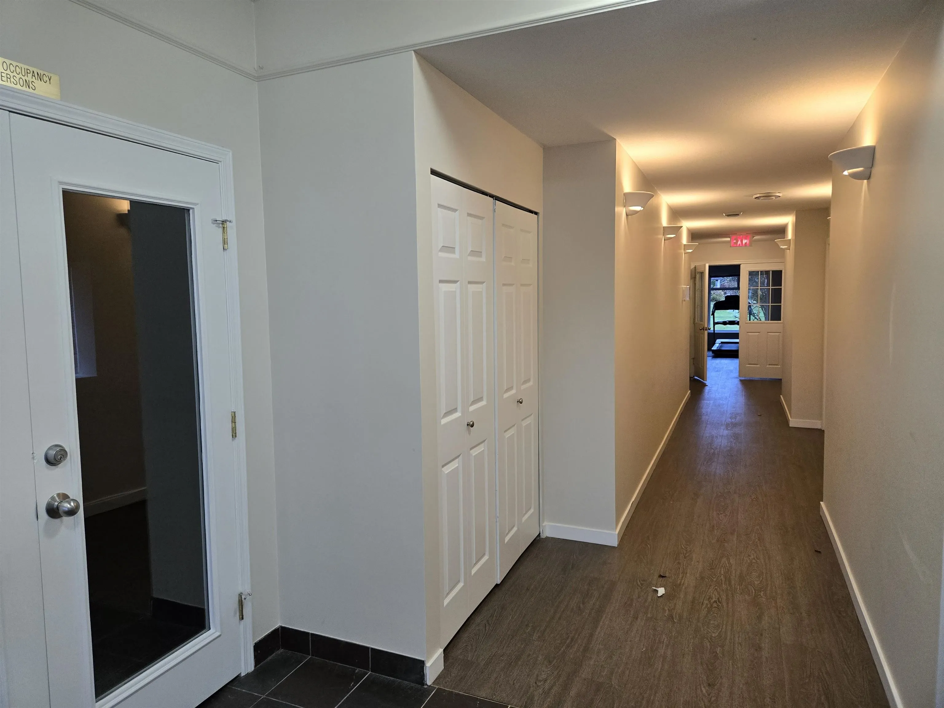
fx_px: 627
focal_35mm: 23
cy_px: 354
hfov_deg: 73.9
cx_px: 472
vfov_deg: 58.9
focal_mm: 5.4
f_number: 1.8
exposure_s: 1/120
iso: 200
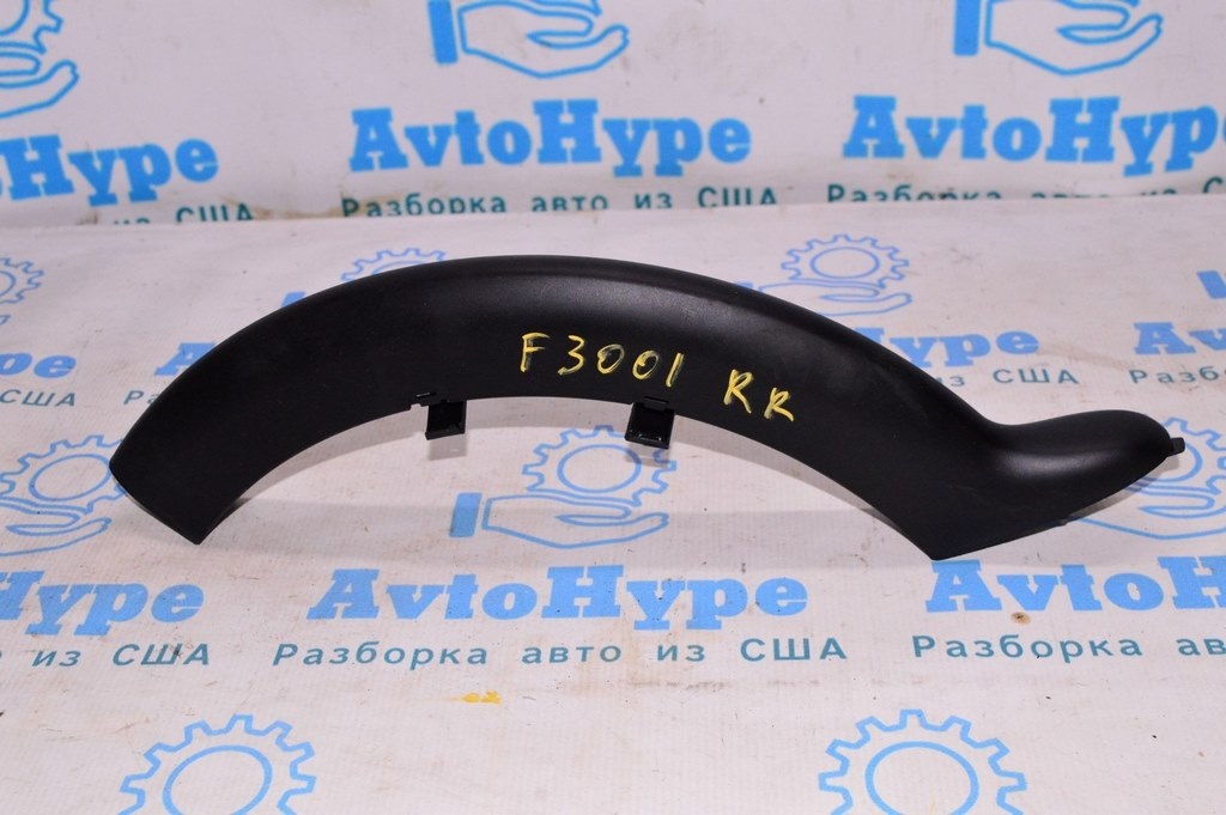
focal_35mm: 46
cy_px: 408
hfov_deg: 42.4
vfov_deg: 28.9
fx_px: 1582
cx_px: 613
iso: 1600
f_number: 8
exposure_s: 1/200
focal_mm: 31
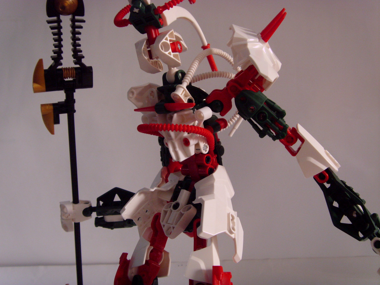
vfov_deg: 44.2
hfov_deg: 56.8
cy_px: 140
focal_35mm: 32
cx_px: 187
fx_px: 351
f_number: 3.5
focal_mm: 6.3
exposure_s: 1/4
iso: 300
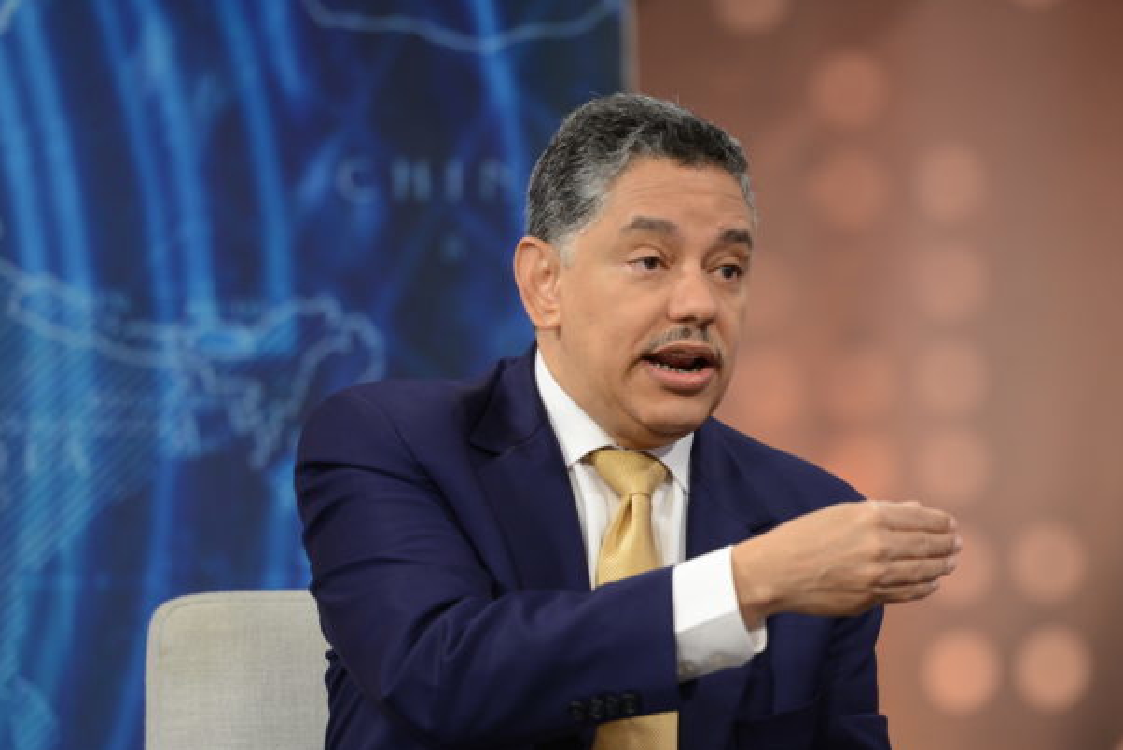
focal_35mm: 255
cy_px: 477
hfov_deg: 8.1
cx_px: 709
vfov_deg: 5.4
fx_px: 7958
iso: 1000
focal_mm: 200
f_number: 2.8
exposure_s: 1/125
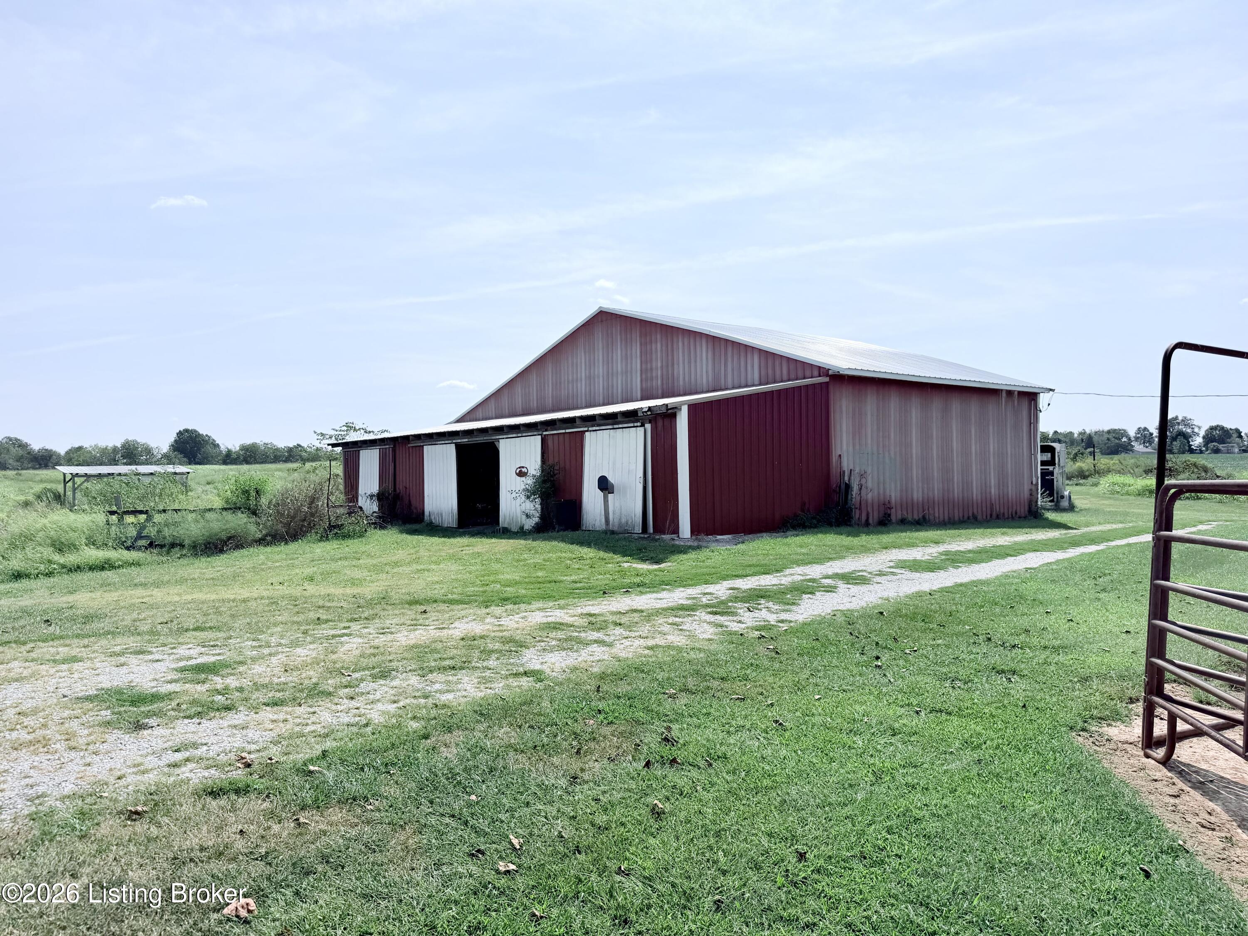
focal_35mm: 24
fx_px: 865
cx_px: 624
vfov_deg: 56.8
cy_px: 468
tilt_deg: +1.6
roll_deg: +0.7
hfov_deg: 71.6
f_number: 1.78
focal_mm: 6.76
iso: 80
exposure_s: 1/11905
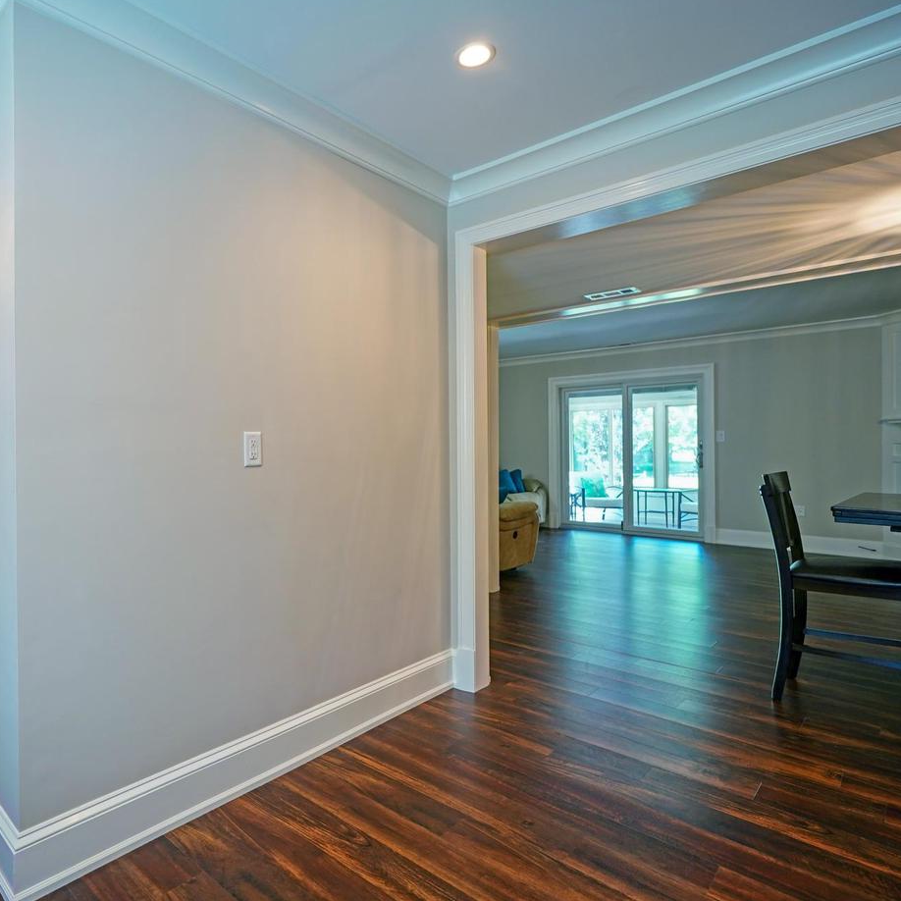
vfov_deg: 74.8
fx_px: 589
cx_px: 307
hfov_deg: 72.8
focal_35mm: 20
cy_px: 447
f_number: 2.8
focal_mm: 10
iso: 400
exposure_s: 1/30
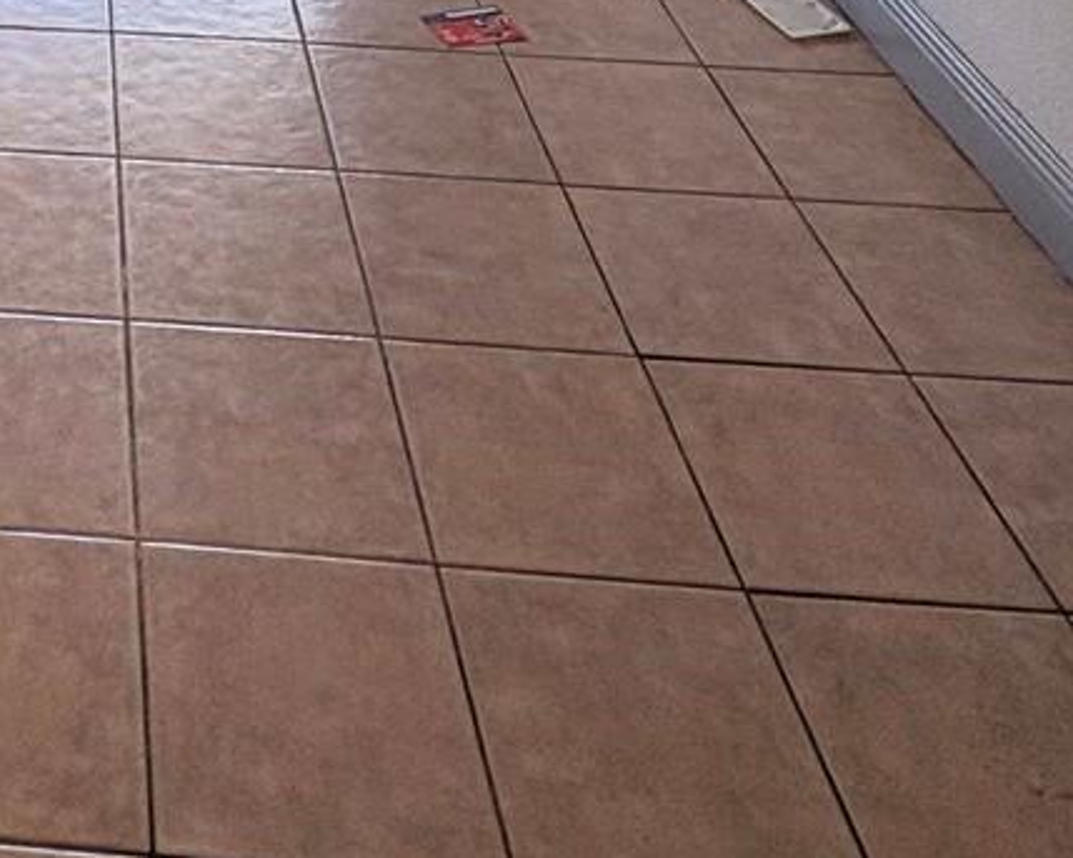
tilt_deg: -10.6
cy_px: -595
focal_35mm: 51
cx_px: -85
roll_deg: +0.0
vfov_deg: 21.7
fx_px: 1619
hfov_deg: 32.6
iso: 100
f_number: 2.2
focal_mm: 2.22
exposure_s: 1/123
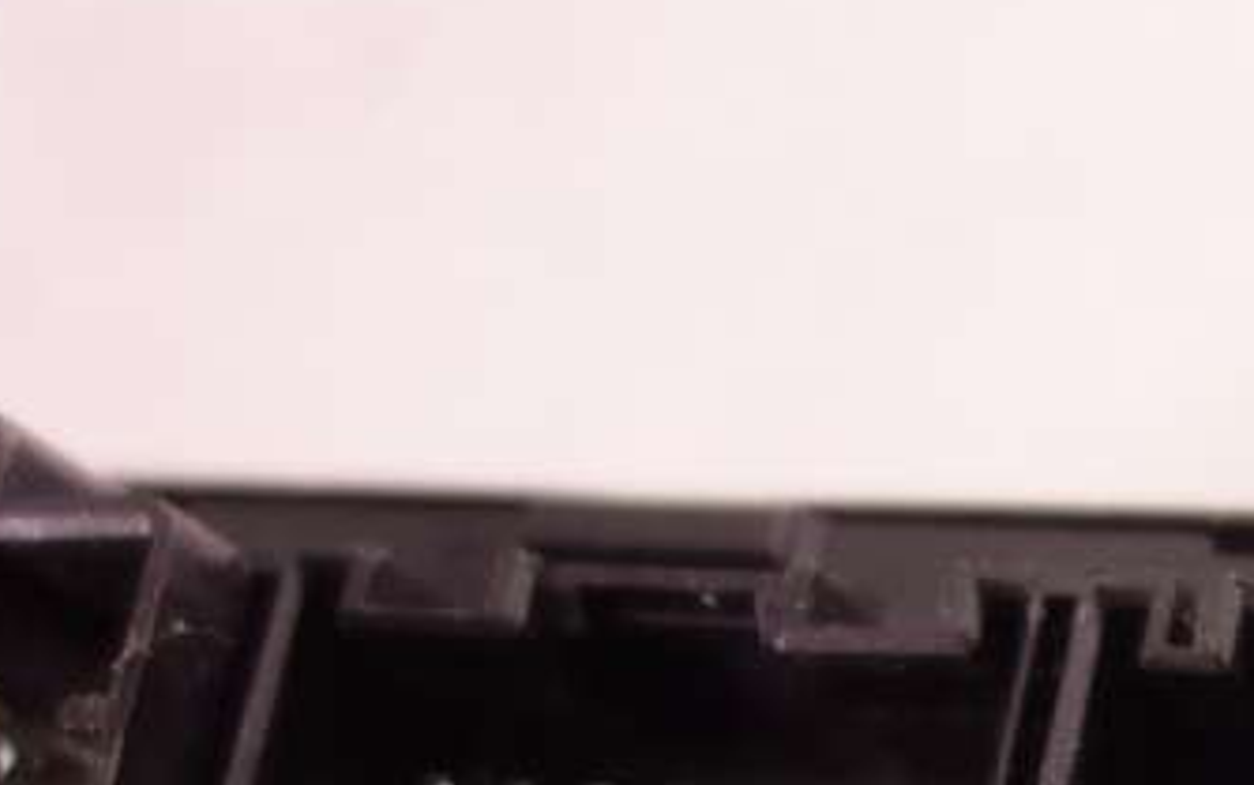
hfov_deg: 16.9
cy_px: 699
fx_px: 4000
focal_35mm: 117
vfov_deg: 11.1
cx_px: 1551
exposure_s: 1/100
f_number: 2
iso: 200
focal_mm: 10.4
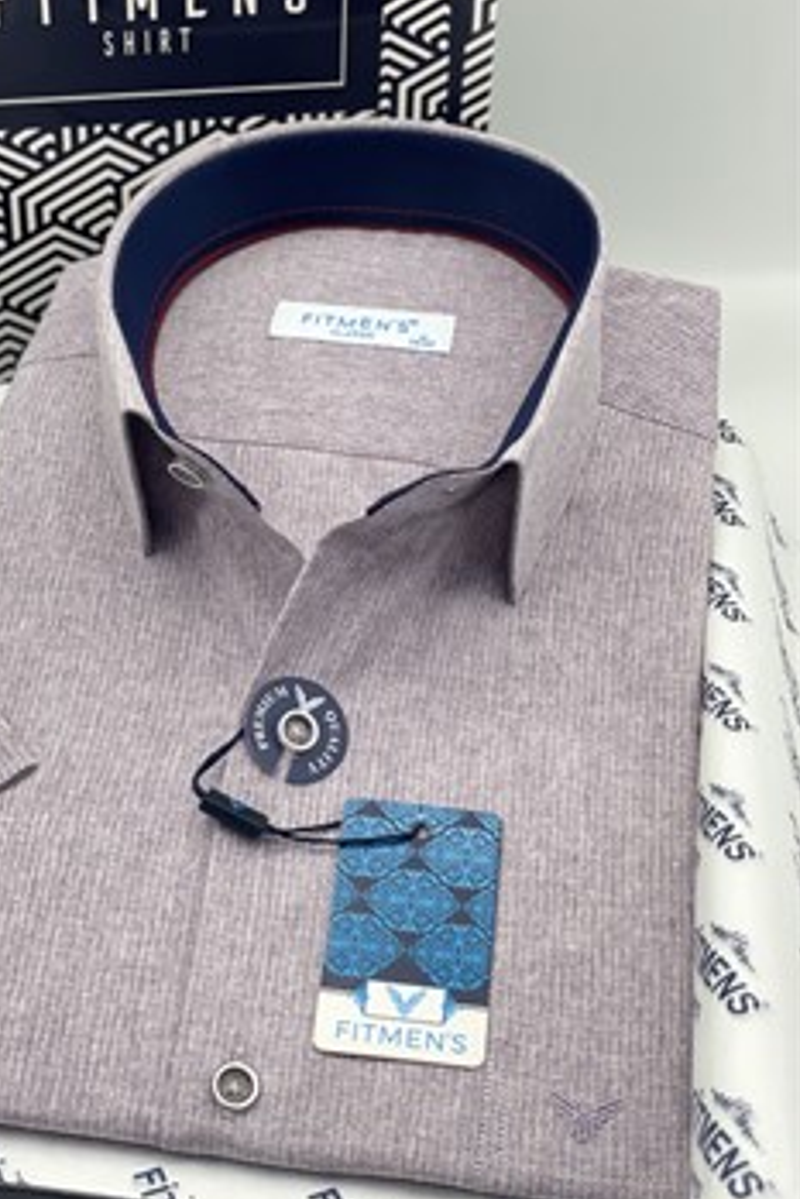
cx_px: 271
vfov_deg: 31.4
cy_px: 558
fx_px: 2131
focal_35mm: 64
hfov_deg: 21.2
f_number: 2
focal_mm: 6
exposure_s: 1/122
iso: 32
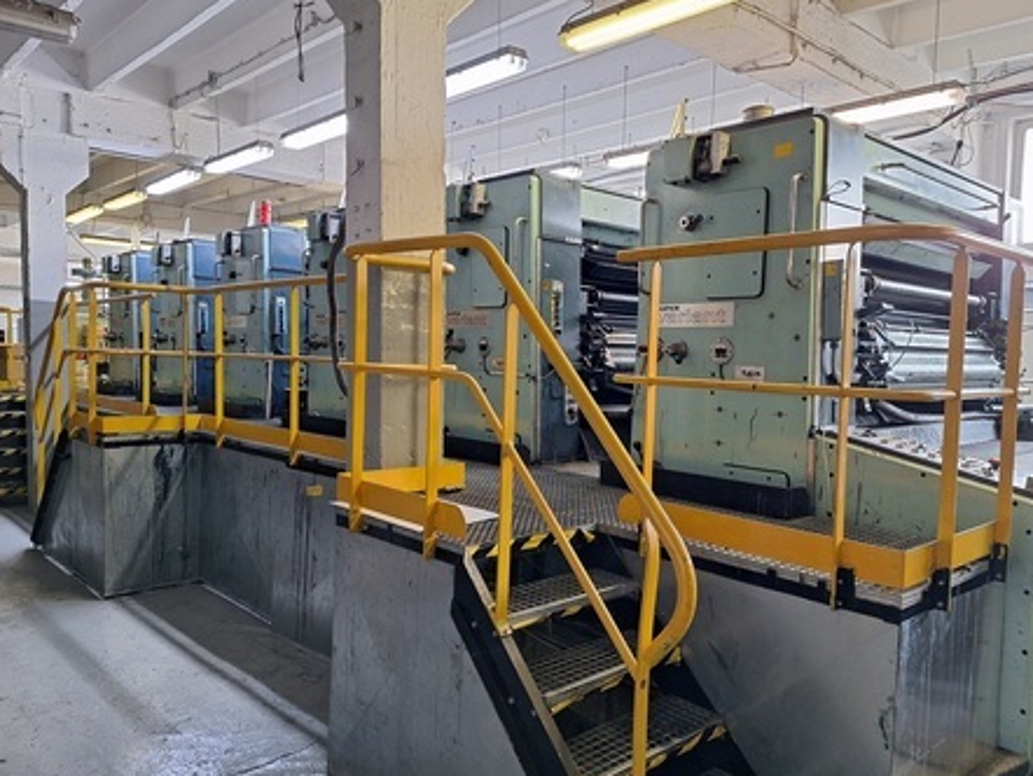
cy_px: 415
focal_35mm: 26
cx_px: 559
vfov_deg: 53.1
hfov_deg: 67.2
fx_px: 776
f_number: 1.8
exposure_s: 1/50
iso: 250
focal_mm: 5.54
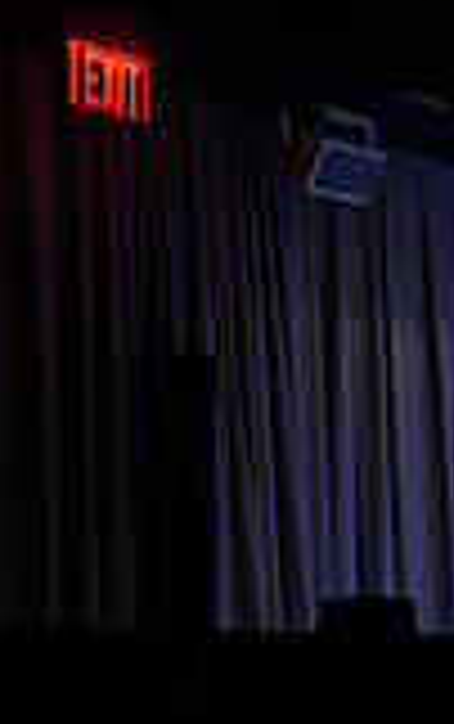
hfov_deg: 11.3
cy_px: 468
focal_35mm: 88
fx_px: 1737
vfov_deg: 23.4
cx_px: 1223
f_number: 3.2
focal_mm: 24
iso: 1600
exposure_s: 1/320
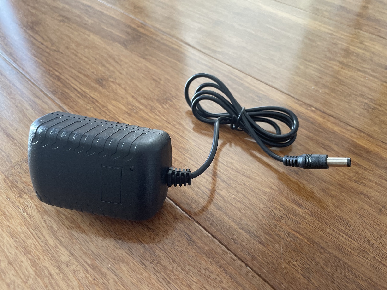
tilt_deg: -50.5
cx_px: 194
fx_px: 291
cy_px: 145
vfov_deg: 53.1
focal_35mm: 26
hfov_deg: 67.3
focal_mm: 4.2
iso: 125
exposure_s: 1/60
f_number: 1.6
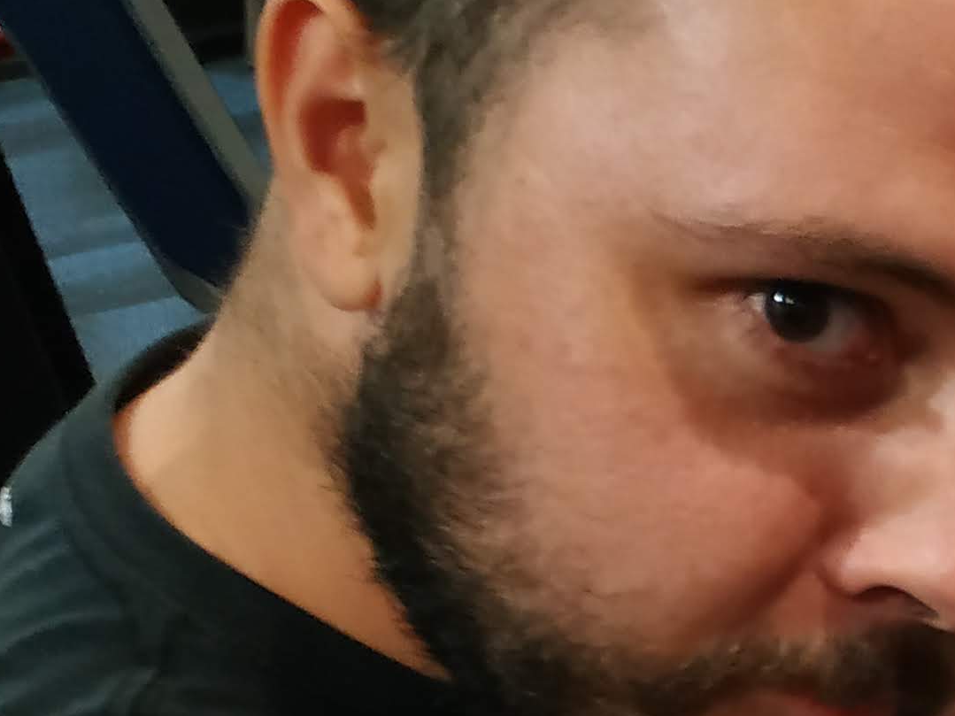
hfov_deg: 19.4
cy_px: 1197
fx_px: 2455
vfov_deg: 14.9
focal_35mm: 89
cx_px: 1407
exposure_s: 1/20
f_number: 1.9
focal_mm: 3.94
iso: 640
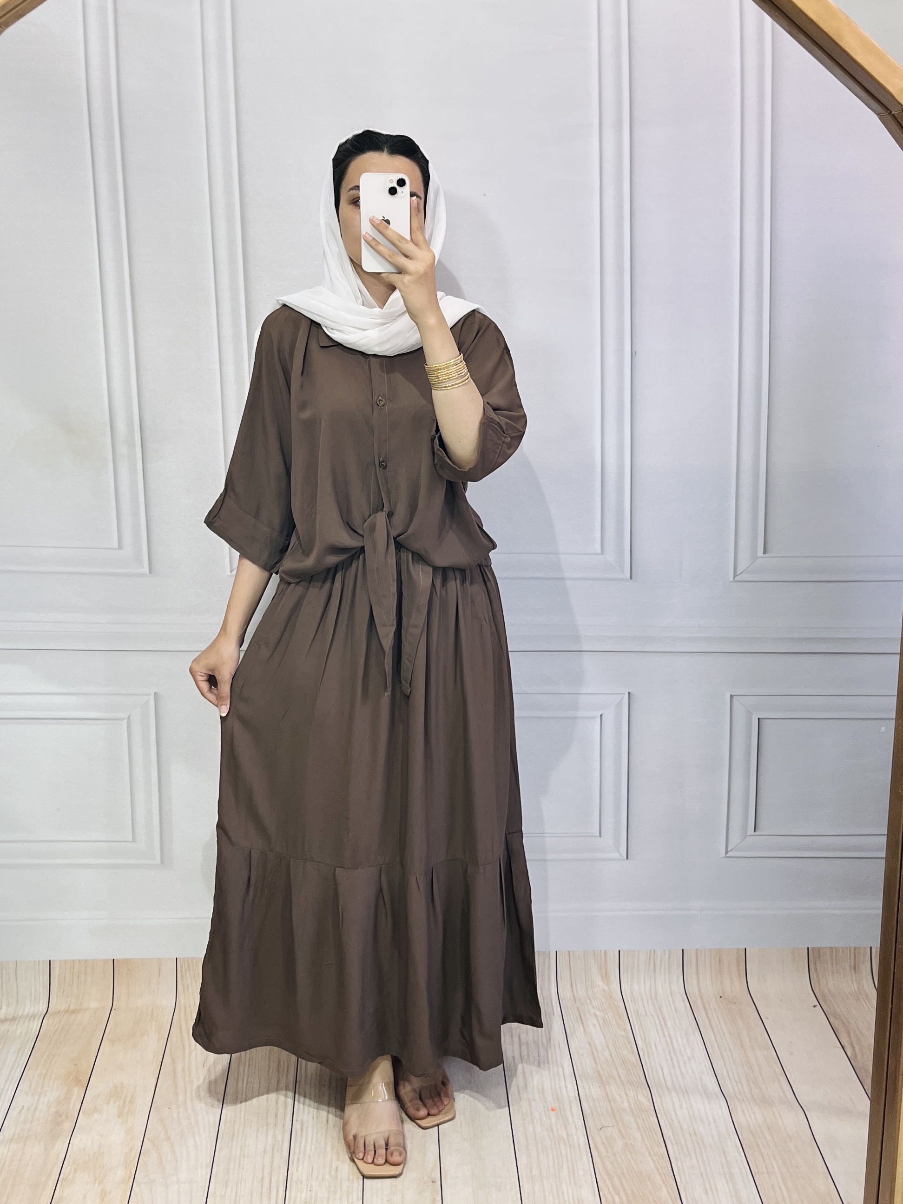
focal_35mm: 26
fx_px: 904
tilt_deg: -9.5
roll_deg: +1.9
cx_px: 452
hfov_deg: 53.1
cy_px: 602
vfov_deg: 67.3
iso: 100
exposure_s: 1/100
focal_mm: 5.1
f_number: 1.6
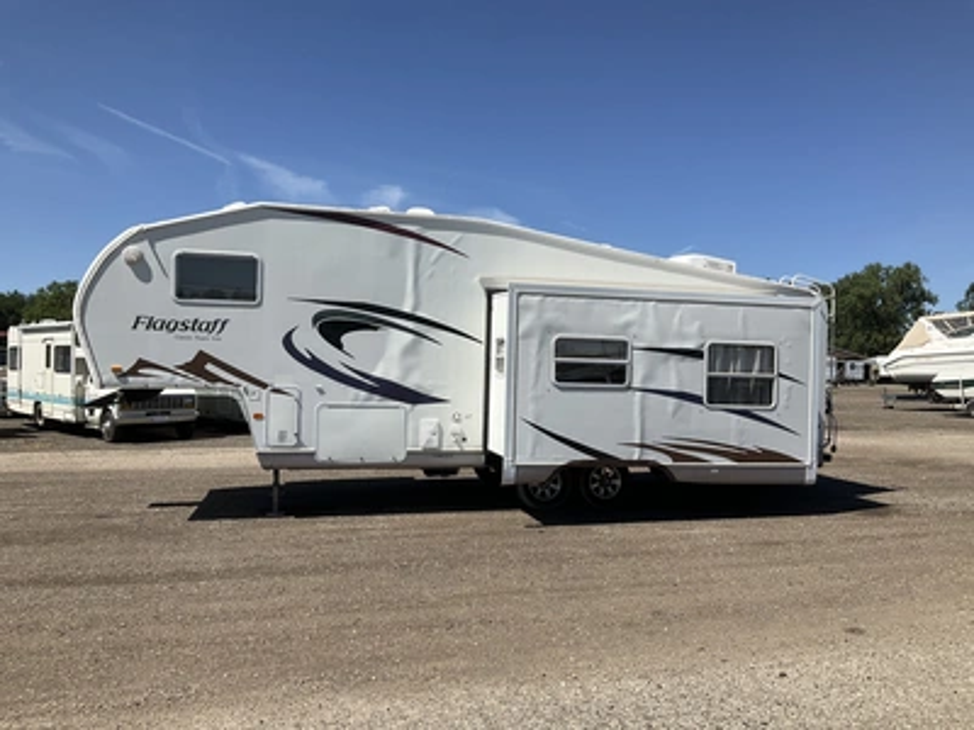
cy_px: 365
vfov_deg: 48.2
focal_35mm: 29
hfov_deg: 61.7
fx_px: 816
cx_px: 487
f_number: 1.8
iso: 25
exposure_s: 1/2538
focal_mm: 3
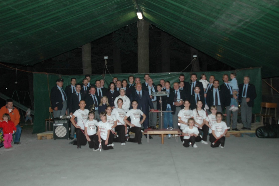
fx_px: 279
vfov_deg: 36.8
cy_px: 93
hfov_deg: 53.2
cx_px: 140
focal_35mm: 36
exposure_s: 1/60
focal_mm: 24
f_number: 4
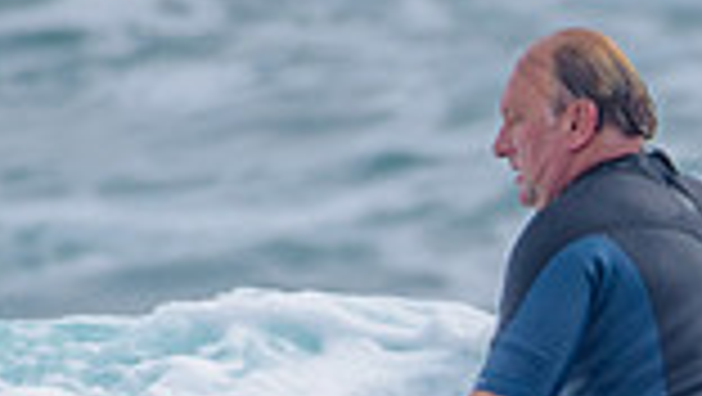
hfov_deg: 0.9
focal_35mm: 2393
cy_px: 495
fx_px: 44574
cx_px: 762
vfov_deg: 0.5
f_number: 5.6
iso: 140
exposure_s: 1/2000
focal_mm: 500
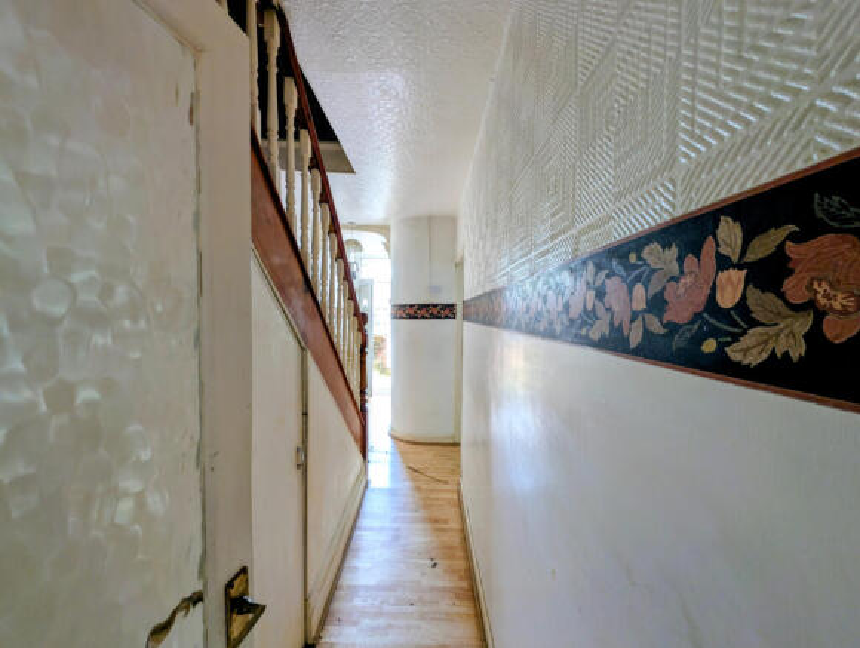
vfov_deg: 94.7
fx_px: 299
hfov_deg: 110.4
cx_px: 430
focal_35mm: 12
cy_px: 324
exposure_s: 1/21.1
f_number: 1.95
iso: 156
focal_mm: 2.23
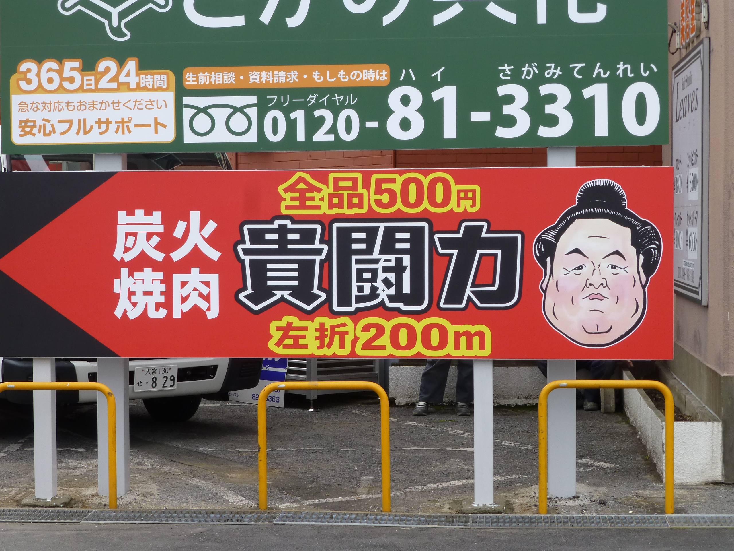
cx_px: 367
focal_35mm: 79
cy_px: 276
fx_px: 1675
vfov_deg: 18.7
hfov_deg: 24.7
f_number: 5
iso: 100
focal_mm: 13.3
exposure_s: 1/200
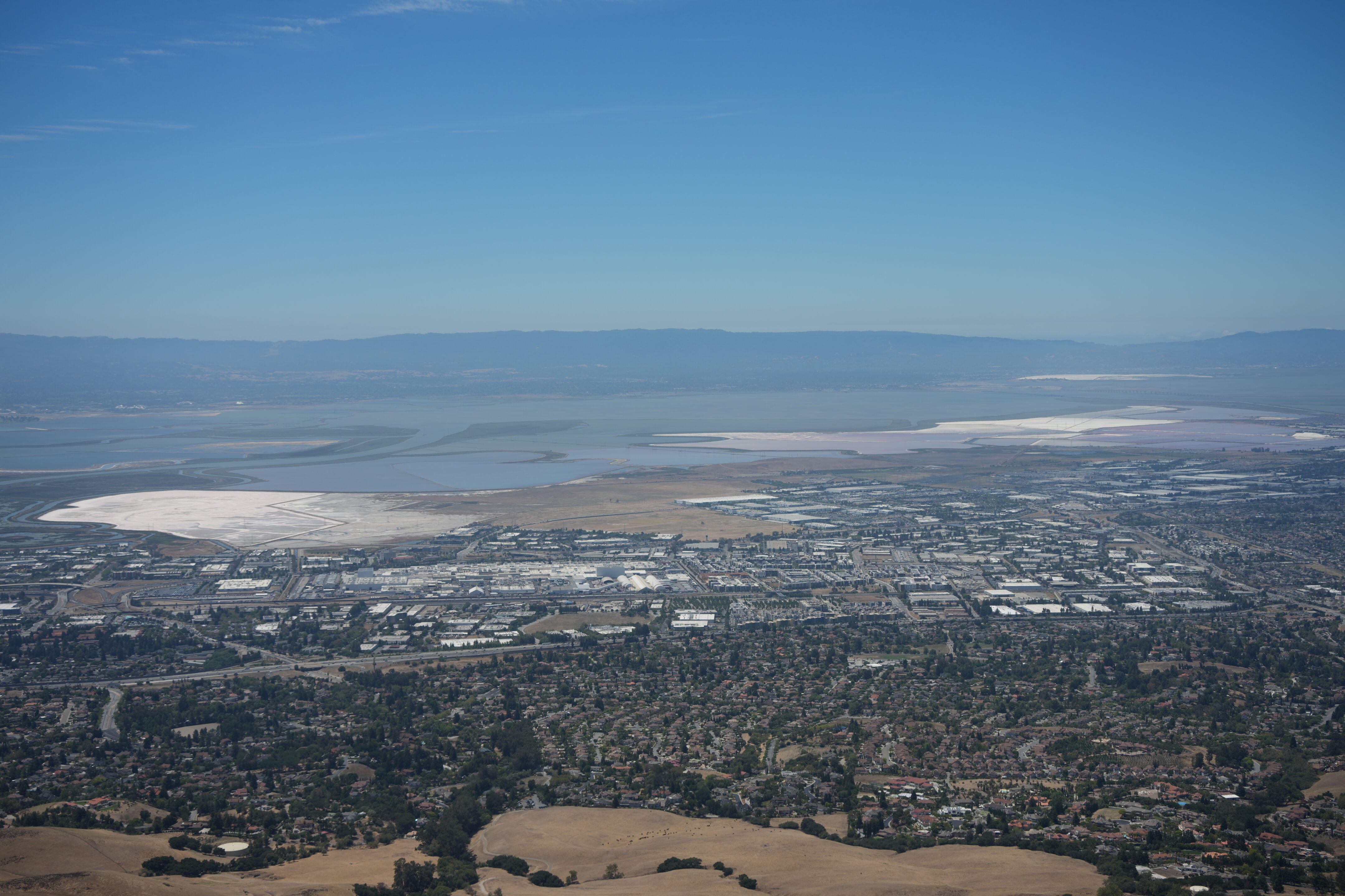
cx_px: 672
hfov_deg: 39.6
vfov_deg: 27.0
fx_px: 1868
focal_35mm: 50
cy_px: 448
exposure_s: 1/800
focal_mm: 50
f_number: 6.3
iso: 100
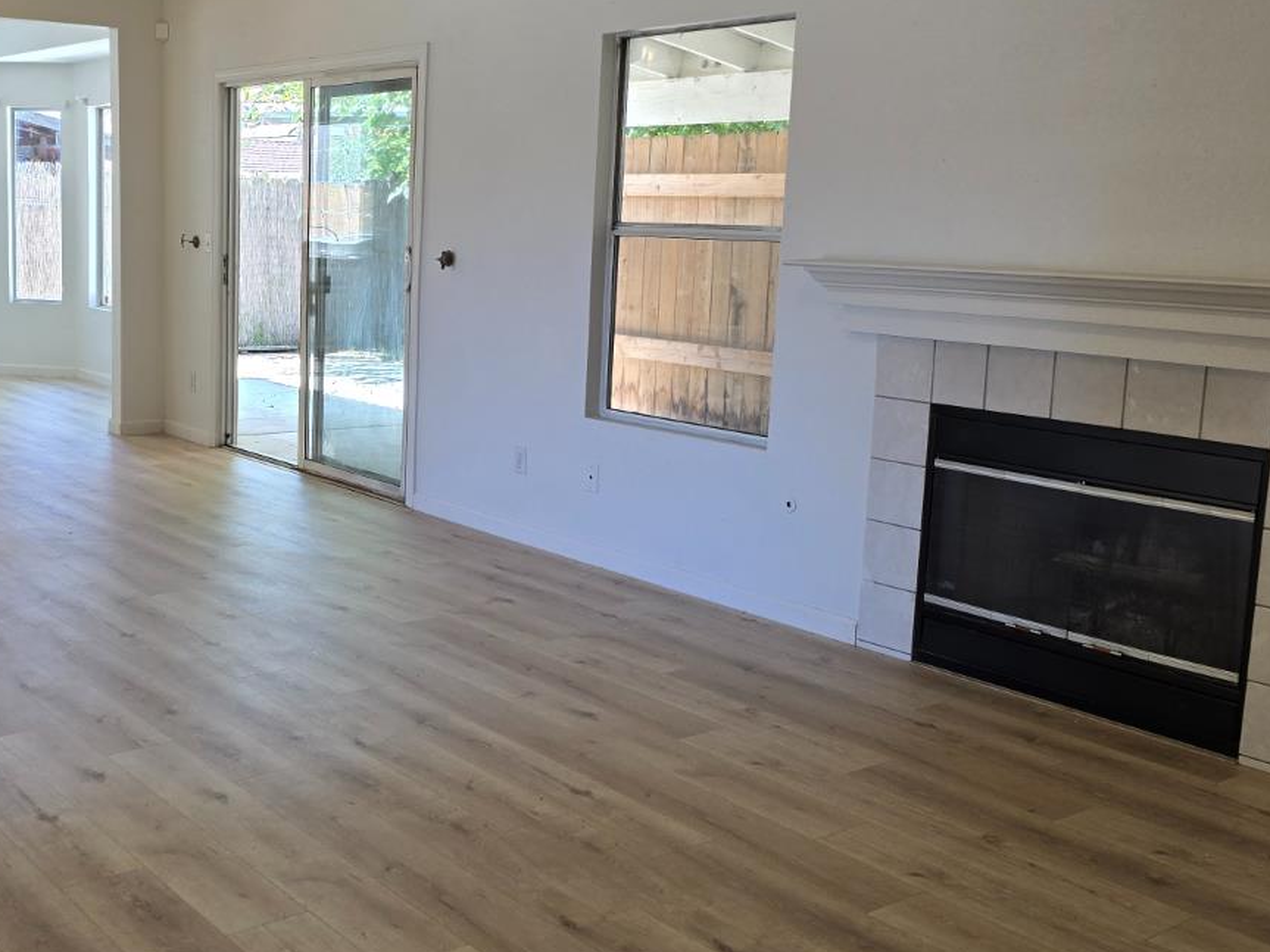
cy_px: 386
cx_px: 283
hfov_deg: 44.8
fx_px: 1467
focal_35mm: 40
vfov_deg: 35.8
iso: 64
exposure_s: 1/120
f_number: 1.7
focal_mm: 6.3
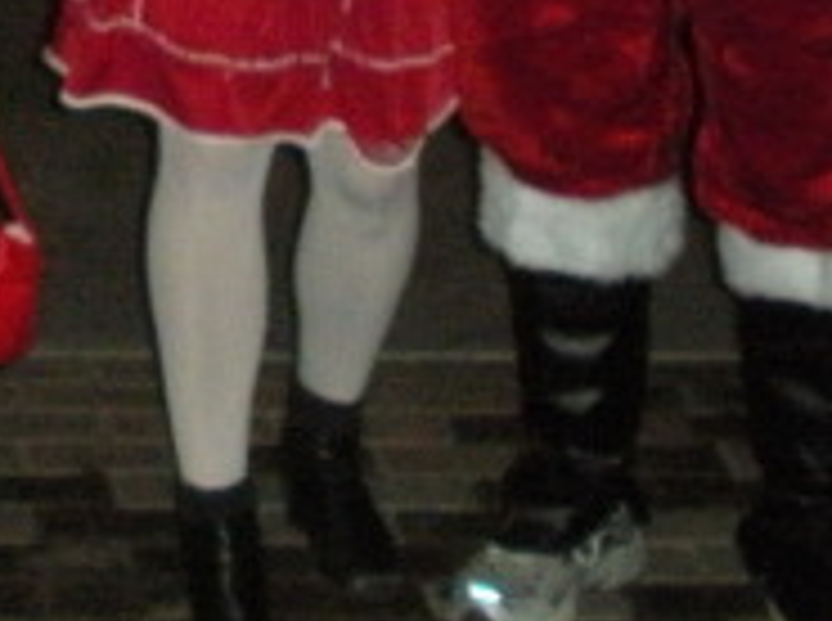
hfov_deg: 12.4
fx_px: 3742
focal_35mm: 156
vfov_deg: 8.8
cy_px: -711
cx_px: -171
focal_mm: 6.3
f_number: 3.5
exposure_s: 1/60
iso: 563
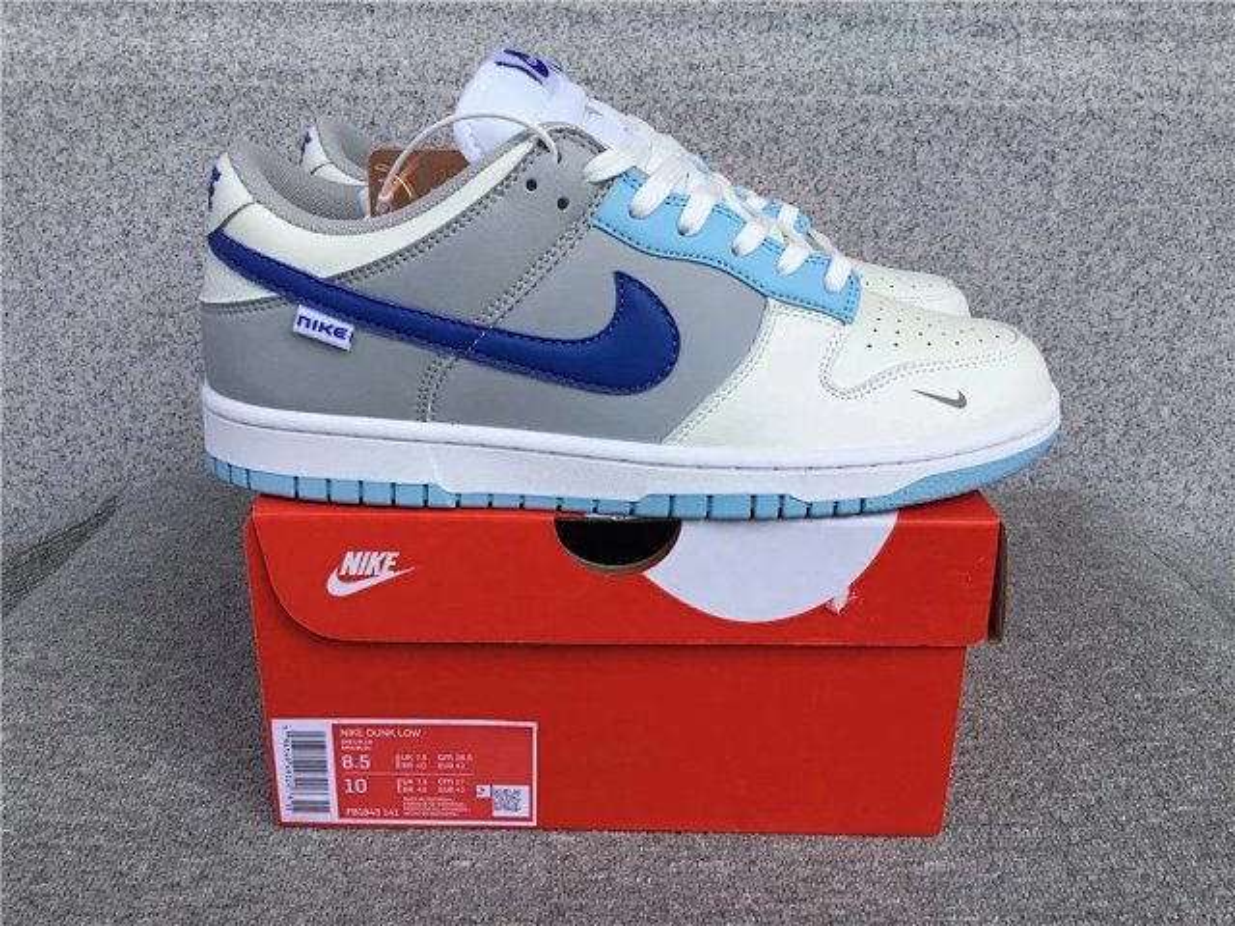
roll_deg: -0.9
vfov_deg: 45.4
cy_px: 463
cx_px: 618
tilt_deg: -20.6
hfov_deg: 58.4
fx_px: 1106
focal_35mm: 31
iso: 25
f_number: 2.4
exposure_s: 1/622
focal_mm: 3.3
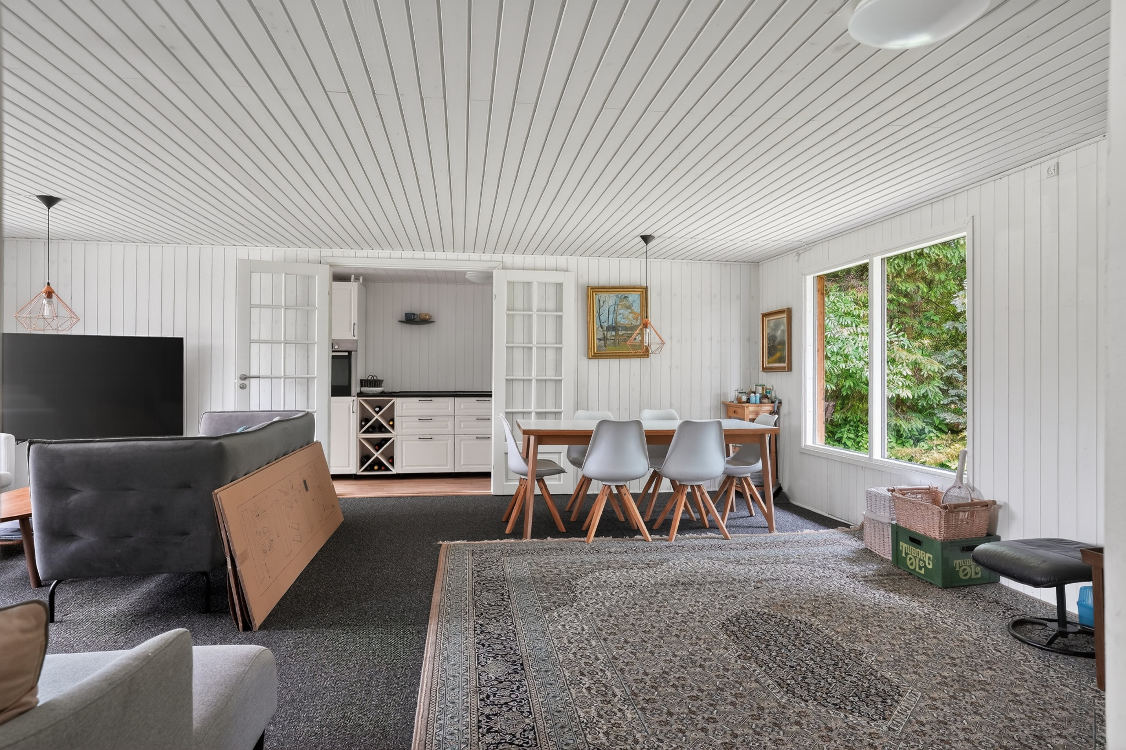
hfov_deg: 78.6
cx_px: 563
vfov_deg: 57.2
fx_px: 688
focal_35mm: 22
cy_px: 375
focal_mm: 22
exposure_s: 1/3.33
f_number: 8
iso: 400
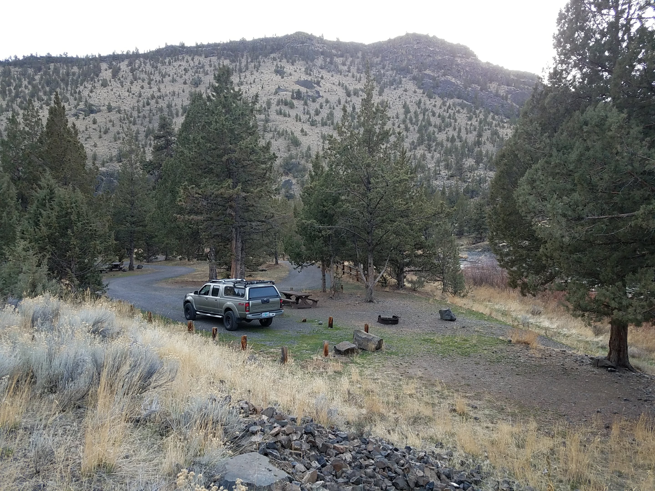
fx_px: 492
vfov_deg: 53.1
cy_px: 246
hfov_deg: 67.3
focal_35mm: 26
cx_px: 328
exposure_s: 1/276
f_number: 1.7
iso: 40
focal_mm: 4.2
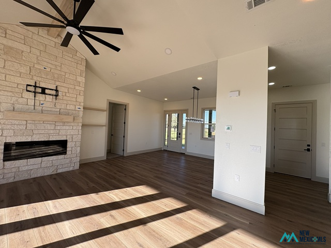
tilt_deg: +1.8
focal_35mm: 14
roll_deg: -2.5
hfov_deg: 102.1
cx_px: 166
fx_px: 134
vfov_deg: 85.7
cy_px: 124
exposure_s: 1/218
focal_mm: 2.22
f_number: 2.2
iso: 50
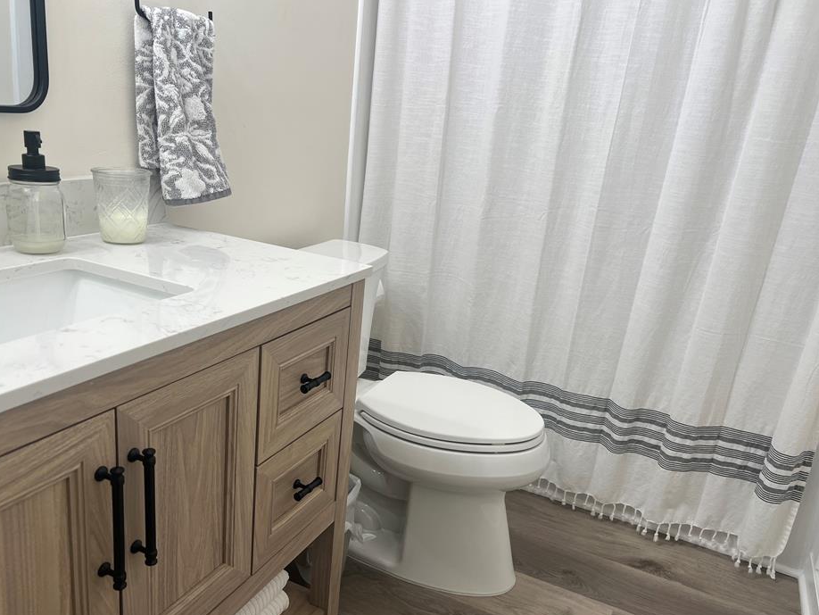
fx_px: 686
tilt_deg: -19.2
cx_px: 406
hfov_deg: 61.6
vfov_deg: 48.2
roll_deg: -5.1
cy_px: 328
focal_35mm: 29
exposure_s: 1/120
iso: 80
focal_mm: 5.7
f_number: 1.5
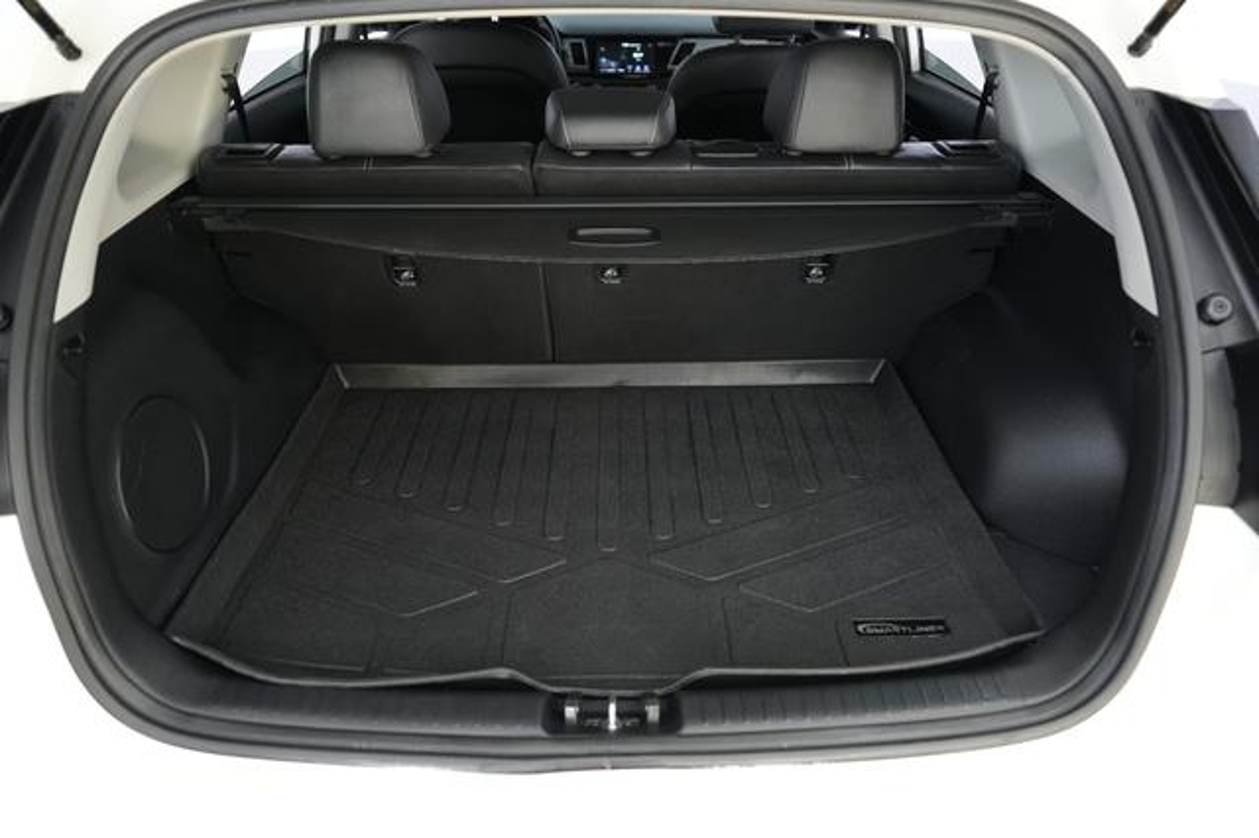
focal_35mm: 24
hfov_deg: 73.8
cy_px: 419
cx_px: 630
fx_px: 839
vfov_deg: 53.1
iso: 5000
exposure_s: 1/160
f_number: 2.8
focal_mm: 24
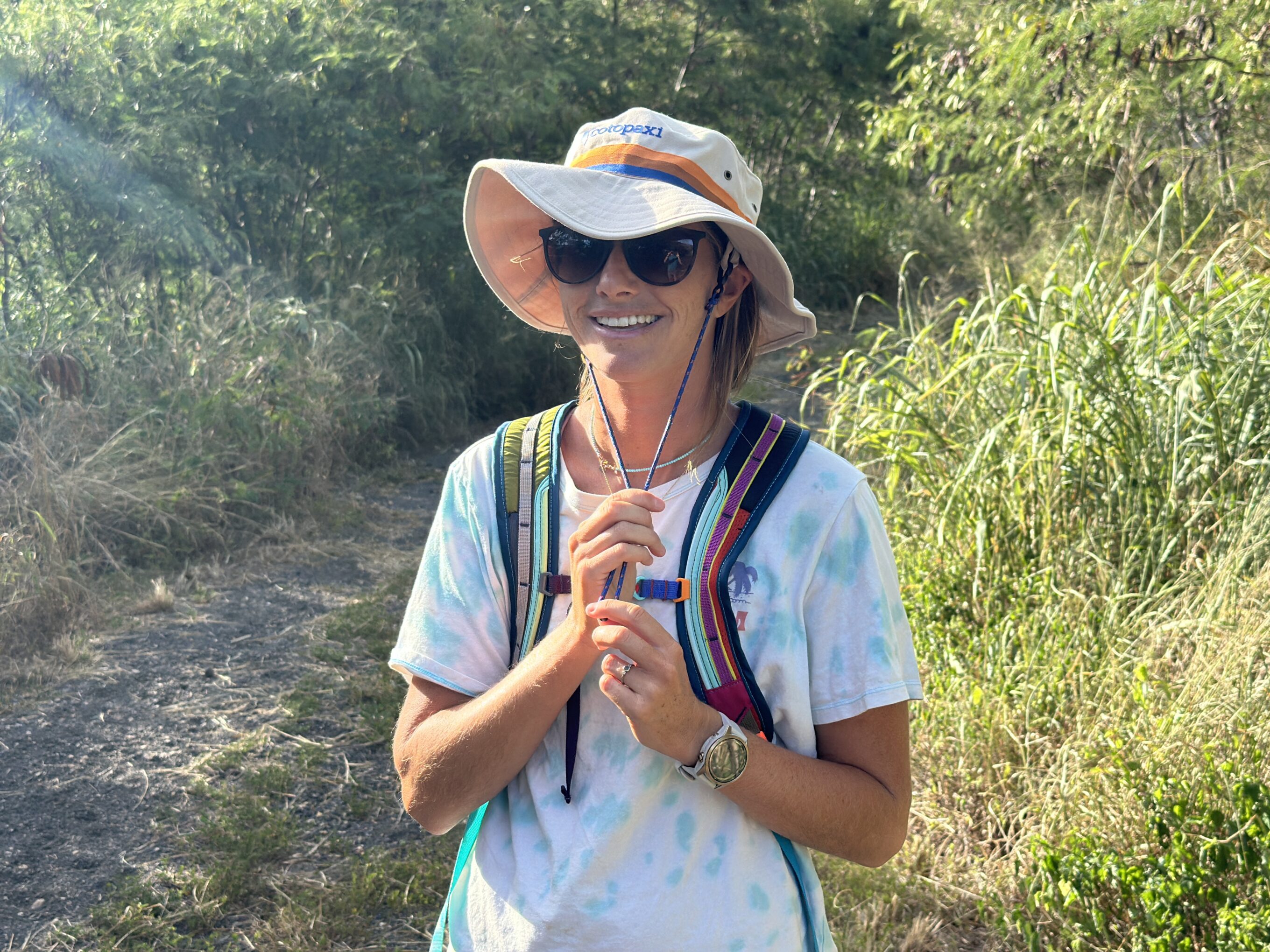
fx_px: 1761
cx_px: 635
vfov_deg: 30.3
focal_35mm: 48
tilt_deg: -6.3
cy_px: 476
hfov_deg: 39.7
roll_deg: -2.1
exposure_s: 1/1497
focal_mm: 6.86
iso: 80
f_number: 1.78
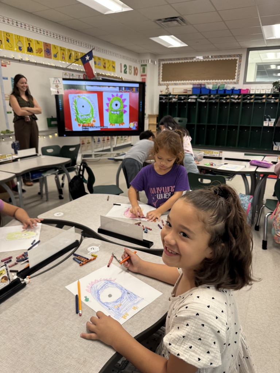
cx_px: 140
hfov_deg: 56.8
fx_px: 259
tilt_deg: -16.4
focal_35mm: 24
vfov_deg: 71.6
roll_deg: -0.4
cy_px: 186
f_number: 1.78
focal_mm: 6.76
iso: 160
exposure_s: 1/60
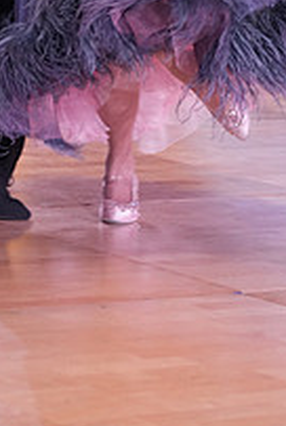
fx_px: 2779
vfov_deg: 8.6
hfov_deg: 5.9
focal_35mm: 234
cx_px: 14
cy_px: -159
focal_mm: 82
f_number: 5
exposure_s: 1/200
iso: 1250
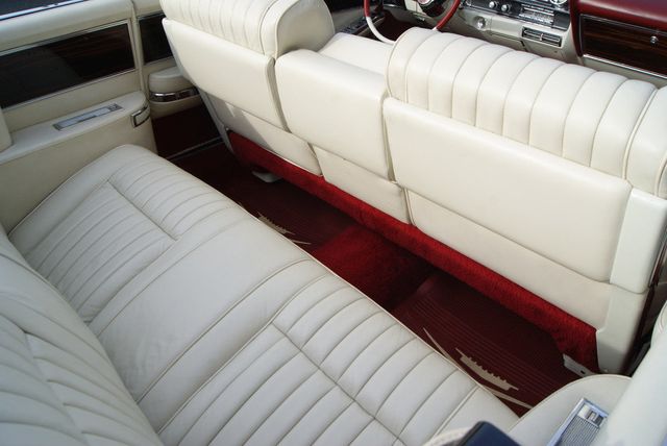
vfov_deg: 48.0
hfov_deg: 67.3
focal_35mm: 27
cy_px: 223
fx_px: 501
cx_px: 334
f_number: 9
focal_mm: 18
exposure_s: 1/80
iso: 100
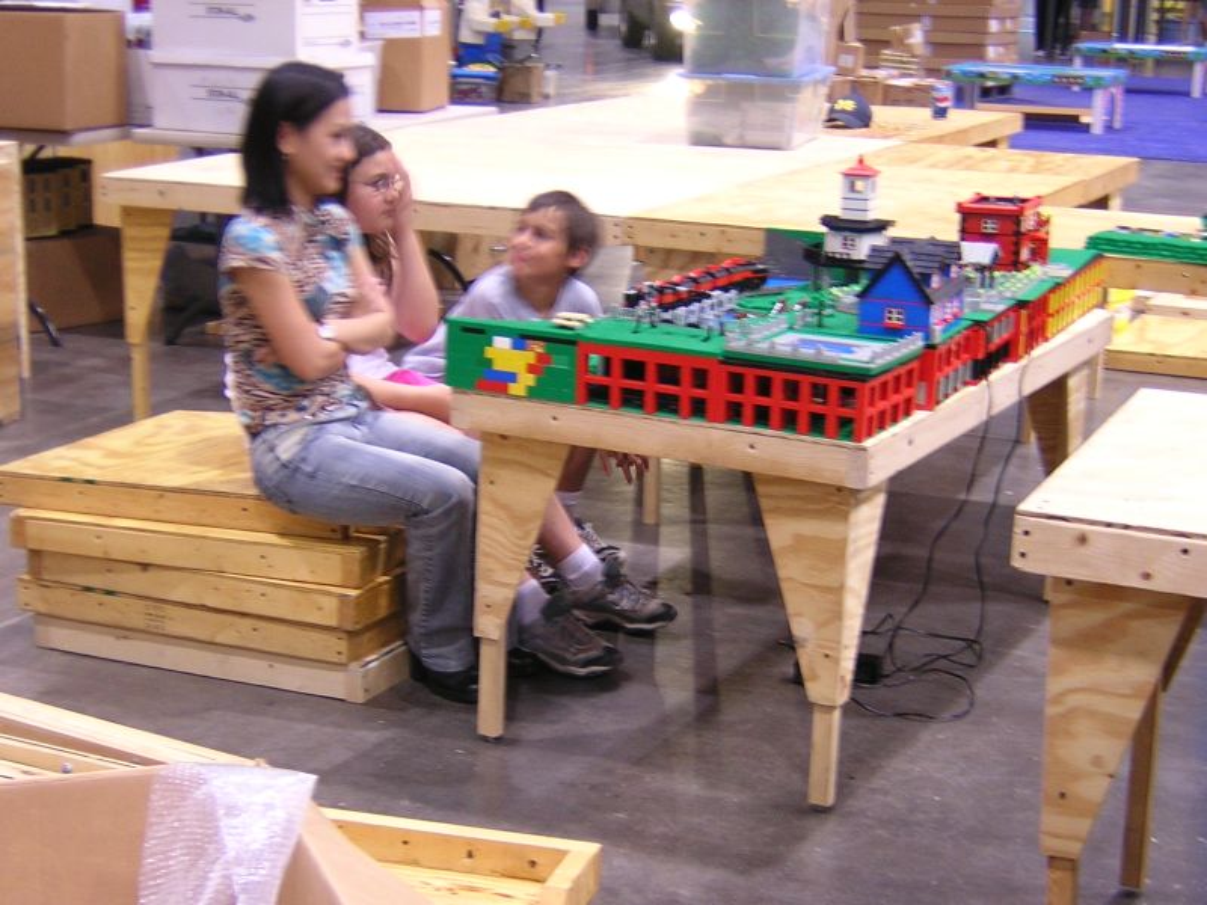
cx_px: 604
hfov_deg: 31.2
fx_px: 2162
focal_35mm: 62
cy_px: 452
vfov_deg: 23.7
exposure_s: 1/3.8
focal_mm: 8.1
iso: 208
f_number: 3.4
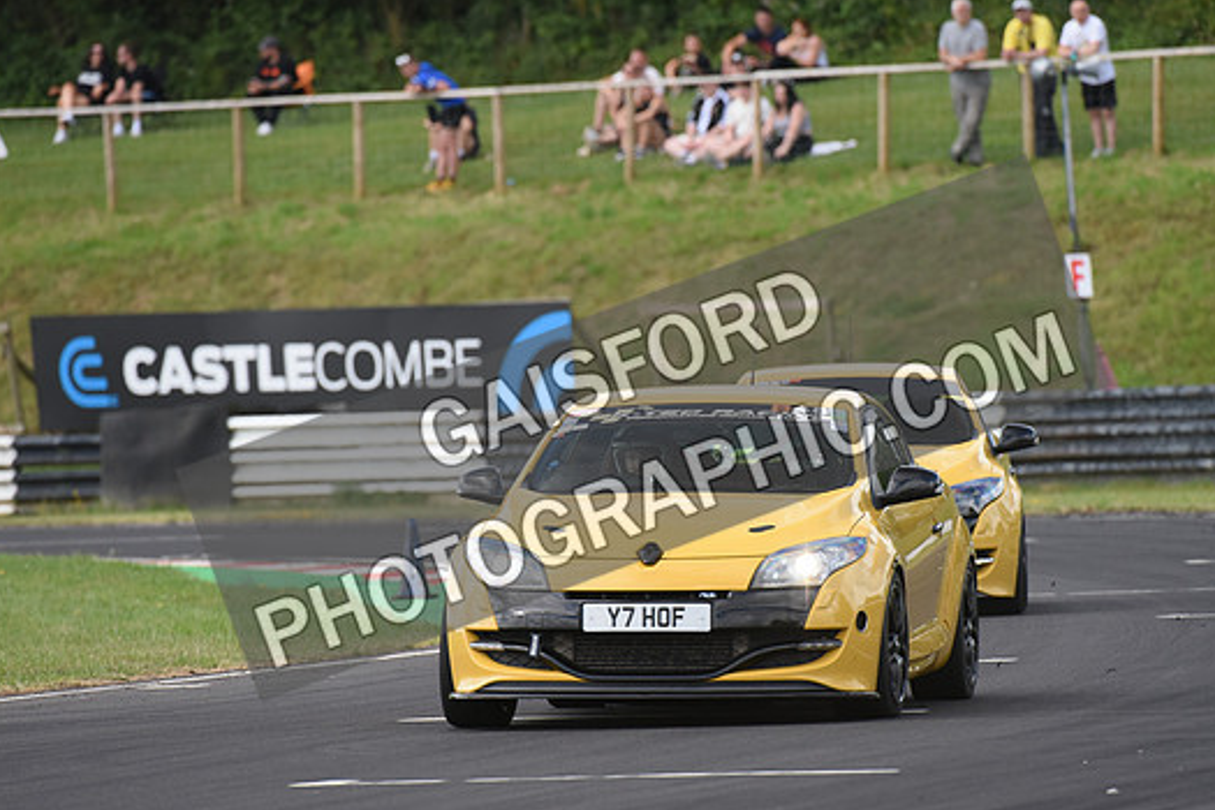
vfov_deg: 3.1
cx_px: 641
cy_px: 429
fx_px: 14916
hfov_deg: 4.7
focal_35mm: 442
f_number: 5.6
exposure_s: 1/1000
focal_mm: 400
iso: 1600
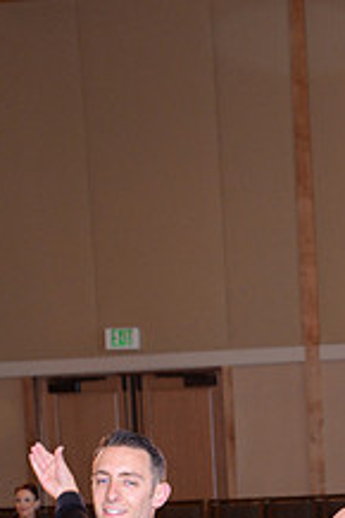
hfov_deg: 9.3
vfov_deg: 13.6
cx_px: 349
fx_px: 2102
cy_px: 651
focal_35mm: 146
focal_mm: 55
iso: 2000
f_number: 5
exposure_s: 1/200
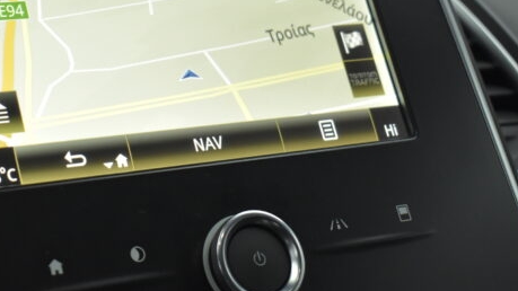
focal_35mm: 100
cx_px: 113
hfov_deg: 21.1
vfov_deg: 12.1
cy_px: 69
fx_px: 1373
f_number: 4.8
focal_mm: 38
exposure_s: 1/125
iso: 1600
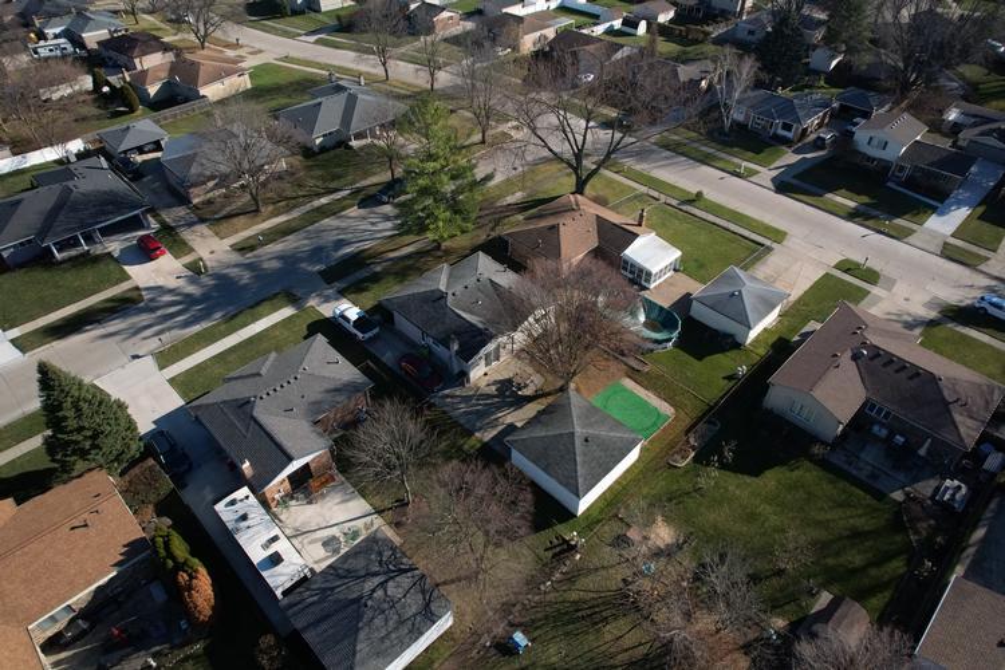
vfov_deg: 57.2
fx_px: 614
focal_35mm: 22
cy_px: 335
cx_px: 502
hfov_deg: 78.6
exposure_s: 1/8000
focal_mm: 8.38
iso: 800
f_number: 2.8
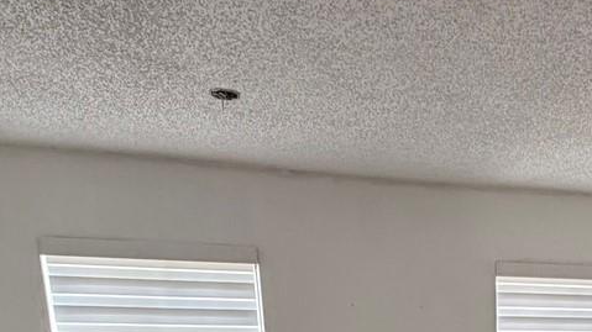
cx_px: 554
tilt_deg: -12.7
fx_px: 800
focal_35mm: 51
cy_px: 563
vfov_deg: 19.0
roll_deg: +0.9
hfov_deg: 37.4
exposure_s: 1/121
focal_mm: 2.22
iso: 160
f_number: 2.2
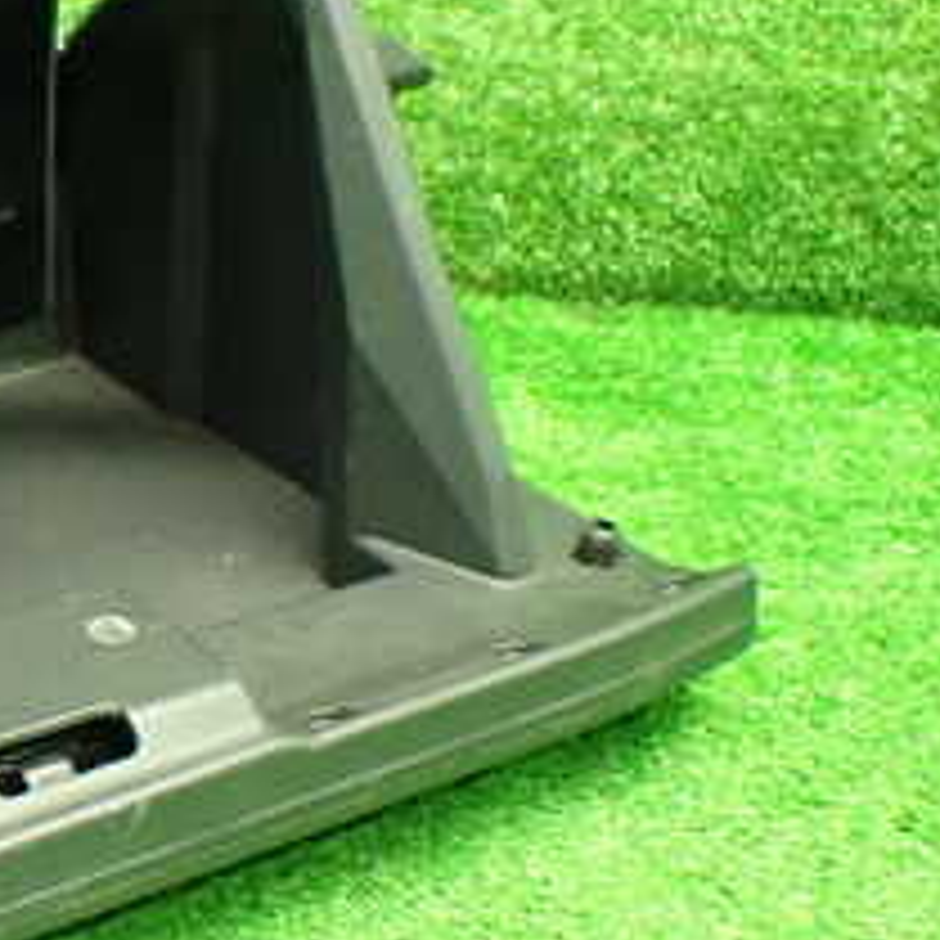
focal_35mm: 76
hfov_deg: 20.7
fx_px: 2335
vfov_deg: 22.7
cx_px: -283
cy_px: 558
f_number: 2.3
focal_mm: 5.4
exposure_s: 1/40
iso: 800
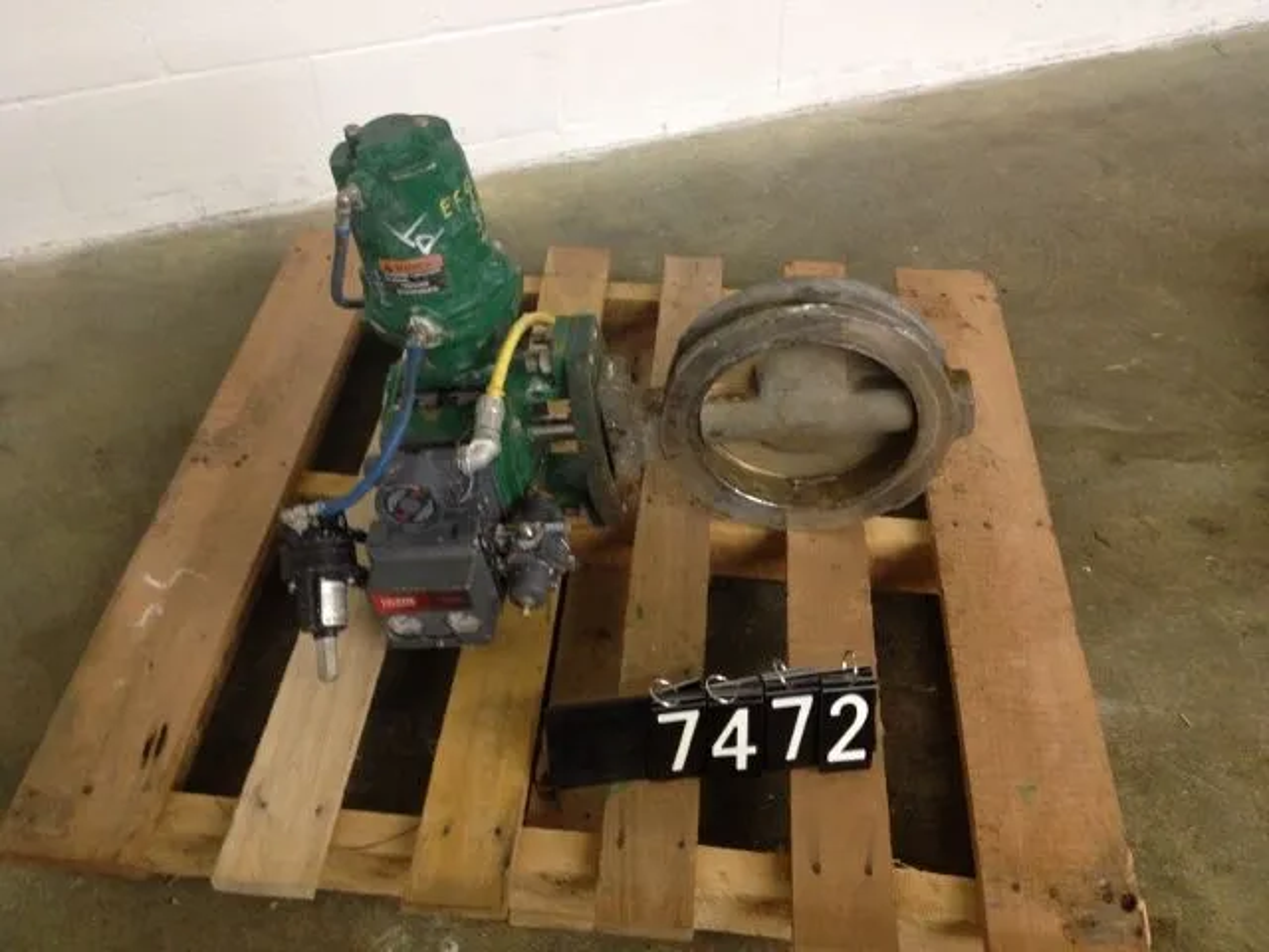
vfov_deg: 40.7
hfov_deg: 52.6
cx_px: 634
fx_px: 1283
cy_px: 476
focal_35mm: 35
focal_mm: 4.28
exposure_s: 1/20
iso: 200
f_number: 2.4
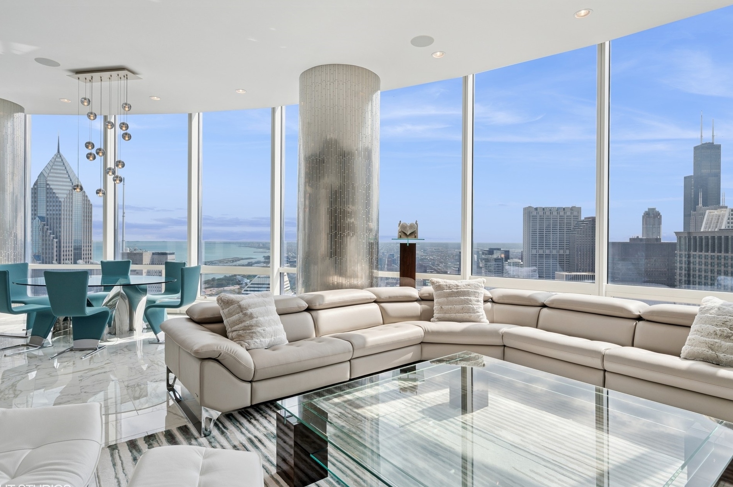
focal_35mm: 19
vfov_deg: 64.5
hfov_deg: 86.9
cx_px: 359
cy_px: 242
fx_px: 386
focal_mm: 18
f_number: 9.5
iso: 200
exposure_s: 1/125
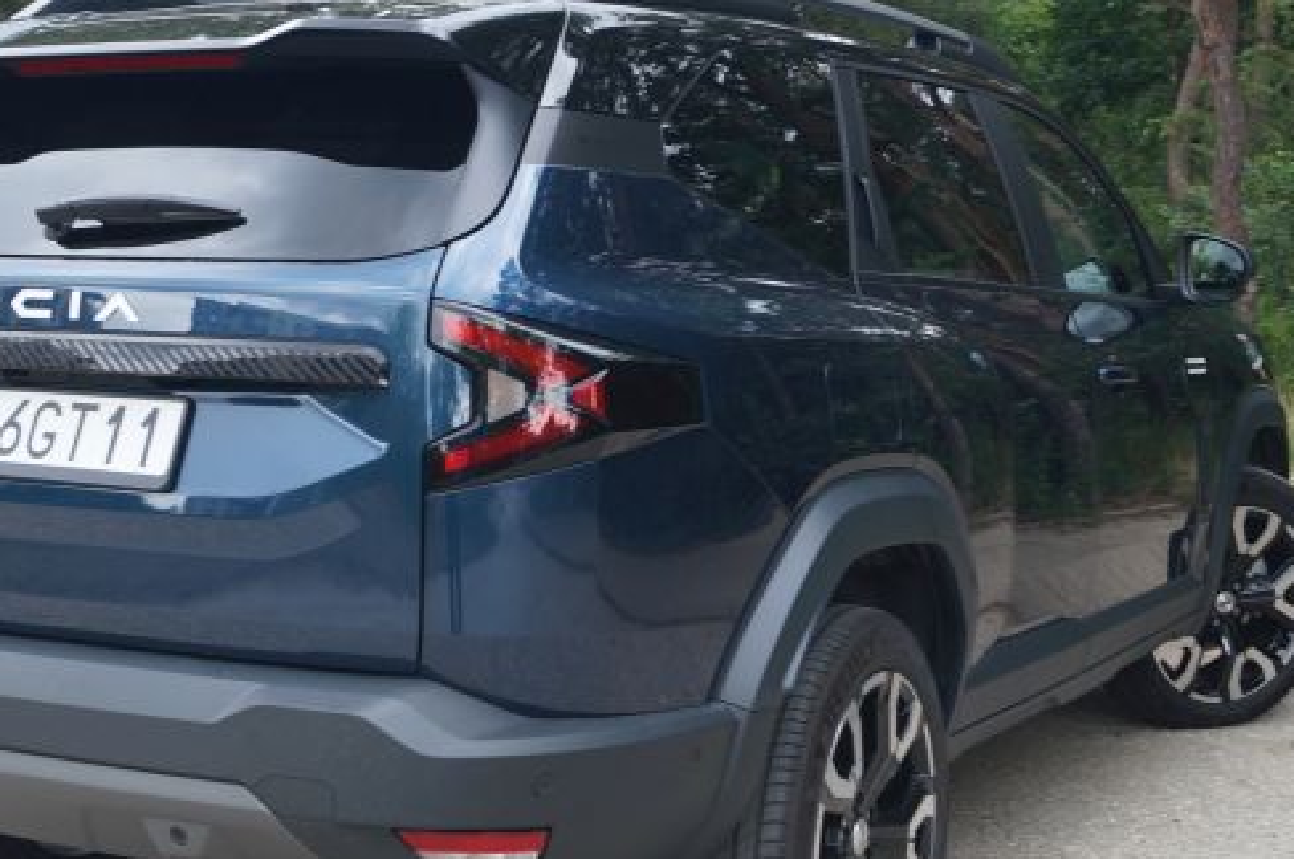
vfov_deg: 21.5
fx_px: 2261
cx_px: 615
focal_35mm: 63
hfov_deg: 31.9
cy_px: 387
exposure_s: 1/80
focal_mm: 20
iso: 100
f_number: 4.5
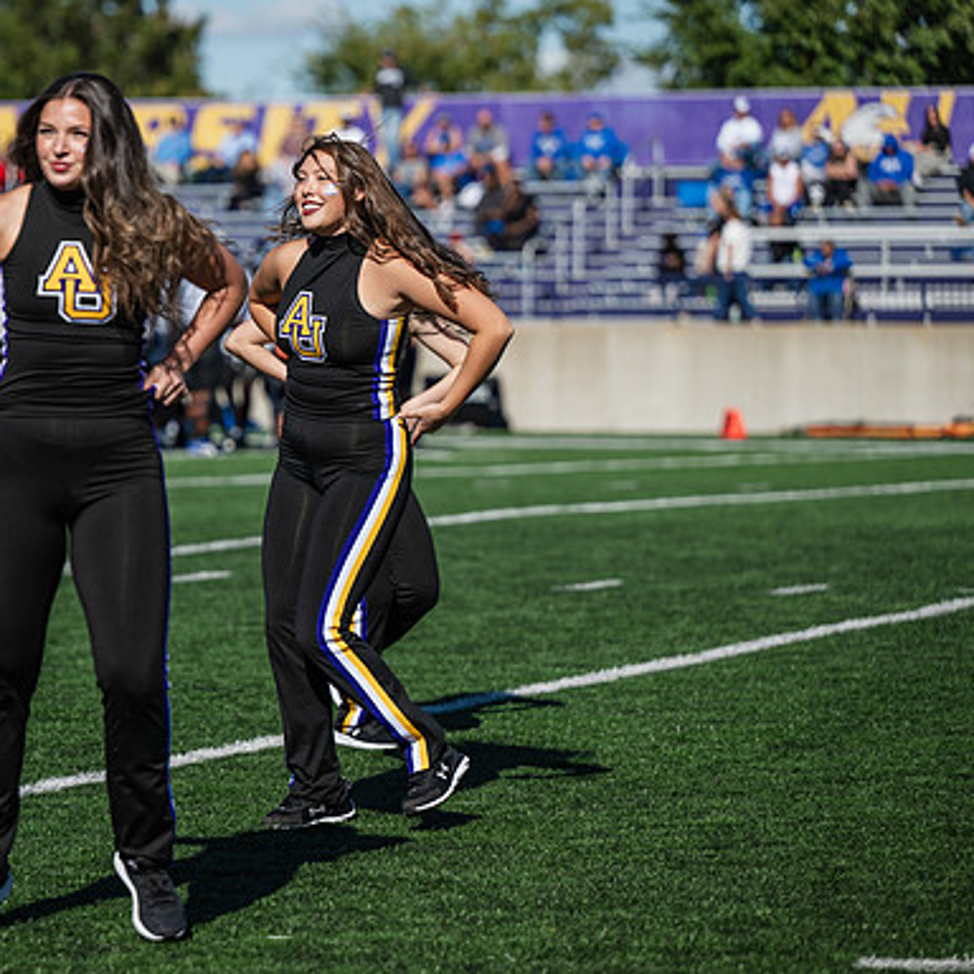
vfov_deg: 10.5
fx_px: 5316
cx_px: 266
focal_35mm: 167
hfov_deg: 10.5
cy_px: 486
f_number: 3.2
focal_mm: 130
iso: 80
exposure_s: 1/1600
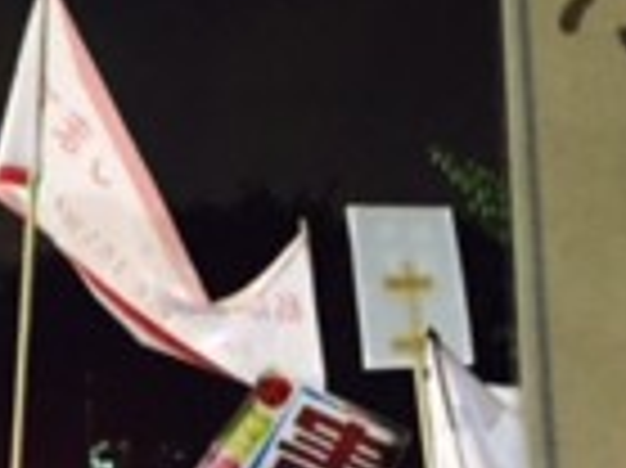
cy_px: 86
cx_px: 486
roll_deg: +4.8
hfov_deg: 20.7
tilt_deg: +18.8
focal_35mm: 94
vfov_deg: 15.6
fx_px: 1698
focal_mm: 4.15
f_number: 2.2
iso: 320
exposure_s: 1/15
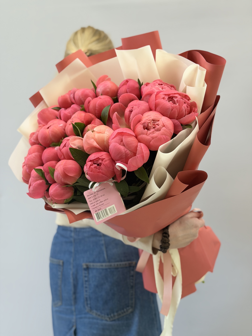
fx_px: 466
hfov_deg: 30.3
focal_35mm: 48
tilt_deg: +0.1
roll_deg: -2.5
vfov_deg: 39.7
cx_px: 126
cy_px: 168
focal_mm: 6.76
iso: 80
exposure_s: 1/121
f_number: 1.78
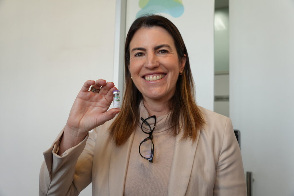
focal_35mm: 33
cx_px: 147
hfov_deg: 57.2
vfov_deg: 40.0
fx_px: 270
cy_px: 98
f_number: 4
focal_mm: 22
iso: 500
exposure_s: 1/160
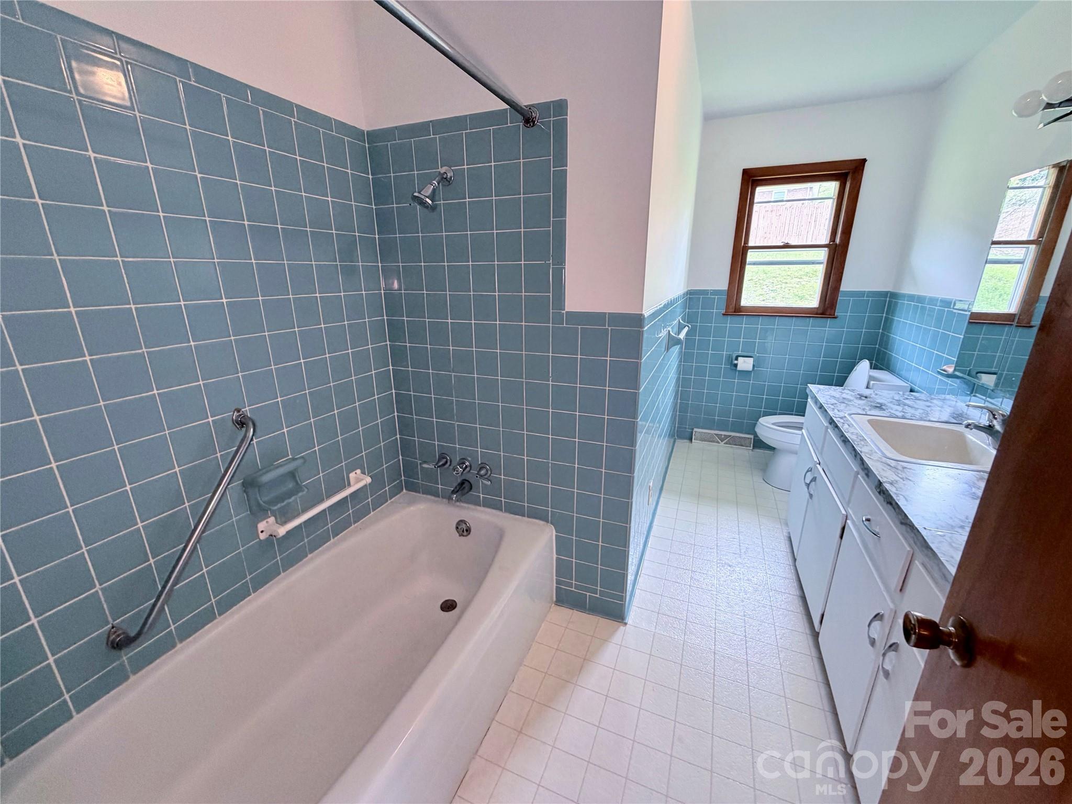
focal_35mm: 14
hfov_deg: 102.1
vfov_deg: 85.7
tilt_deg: -17.0
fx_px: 434
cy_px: 402
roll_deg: +1.7
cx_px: 536
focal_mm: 2.22
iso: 200
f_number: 2.2
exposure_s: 1/60
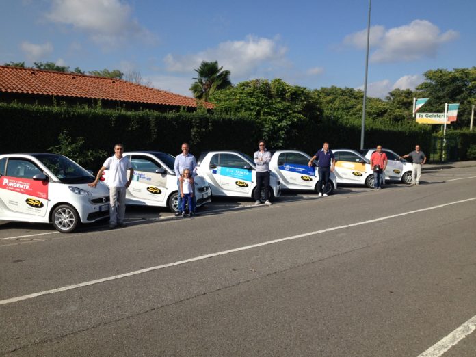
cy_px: 178
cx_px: 238
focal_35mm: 35
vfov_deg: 40.7
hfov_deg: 52.6
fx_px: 481
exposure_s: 1/1972
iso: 50
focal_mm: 4.28
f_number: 2.4
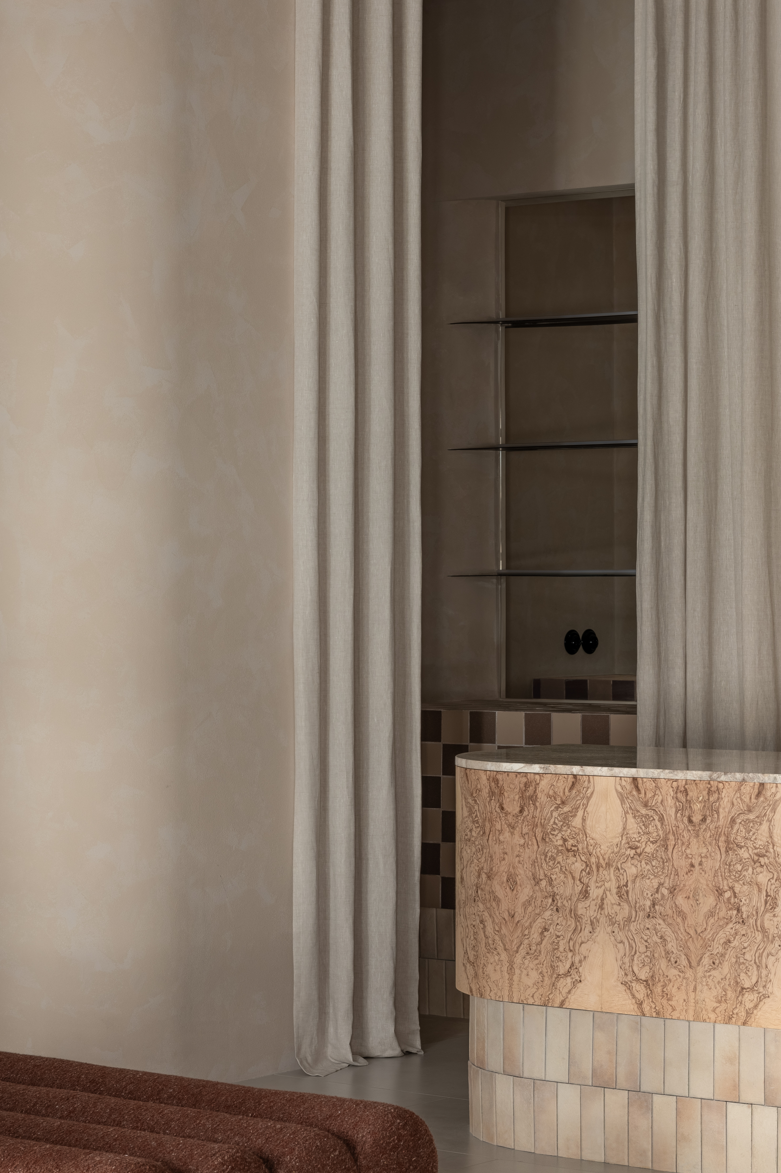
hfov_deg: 15.2
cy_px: 687
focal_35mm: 90
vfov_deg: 22.6
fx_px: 2932
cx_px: 358
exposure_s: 1/5
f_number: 13
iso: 250
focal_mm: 66
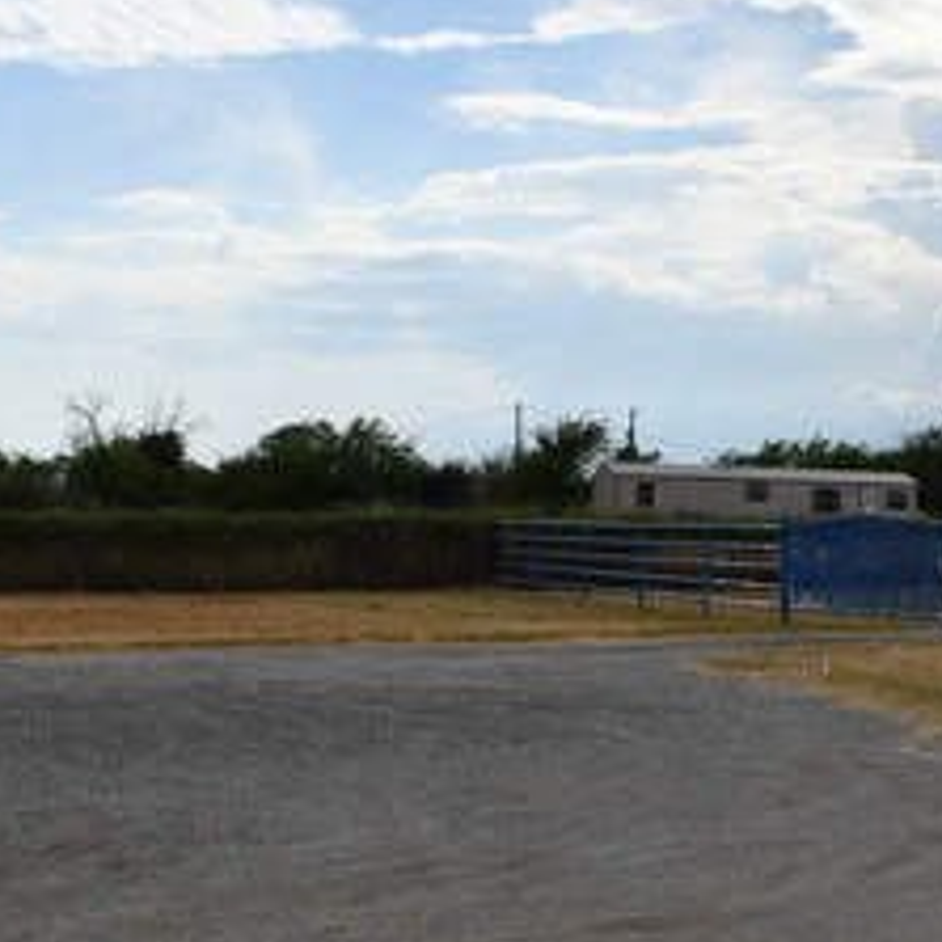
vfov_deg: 26.0
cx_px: 765
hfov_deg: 25.6
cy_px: 598
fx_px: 2032
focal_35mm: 66
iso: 100
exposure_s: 1/320
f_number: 9
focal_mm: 18
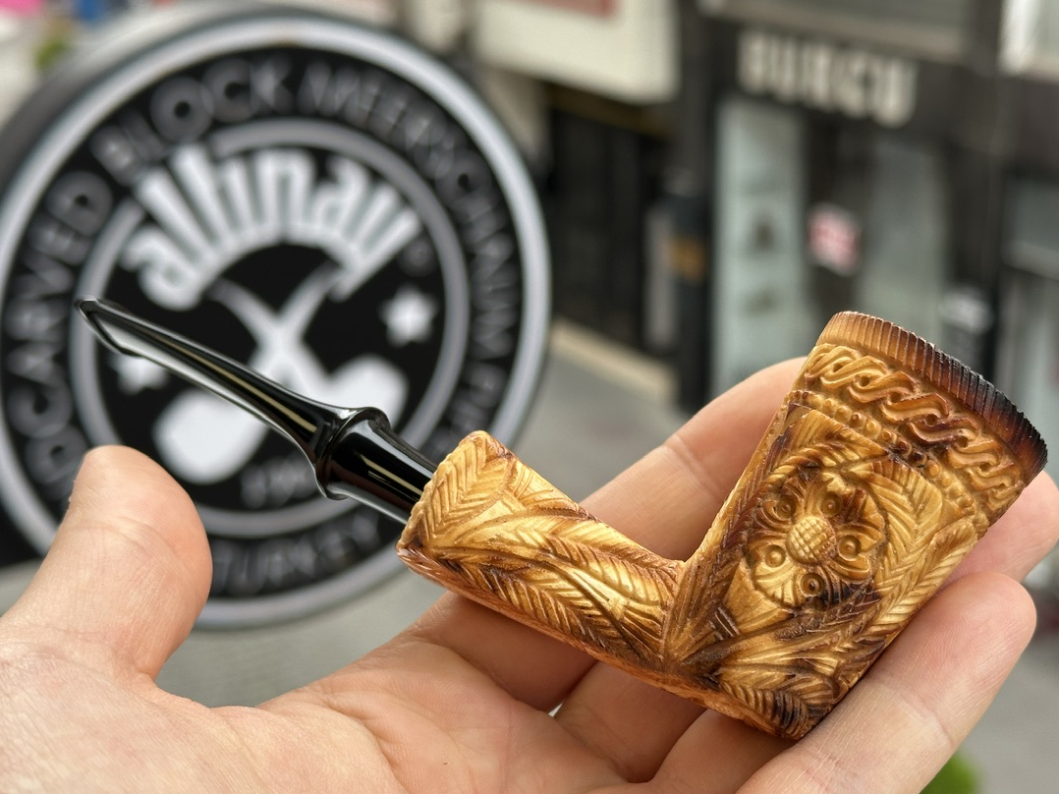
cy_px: 453
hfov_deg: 33.7
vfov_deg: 25.6
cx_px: 600
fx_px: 1743
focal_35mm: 57
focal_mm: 6.86
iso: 64
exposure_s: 1/252
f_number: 1.78
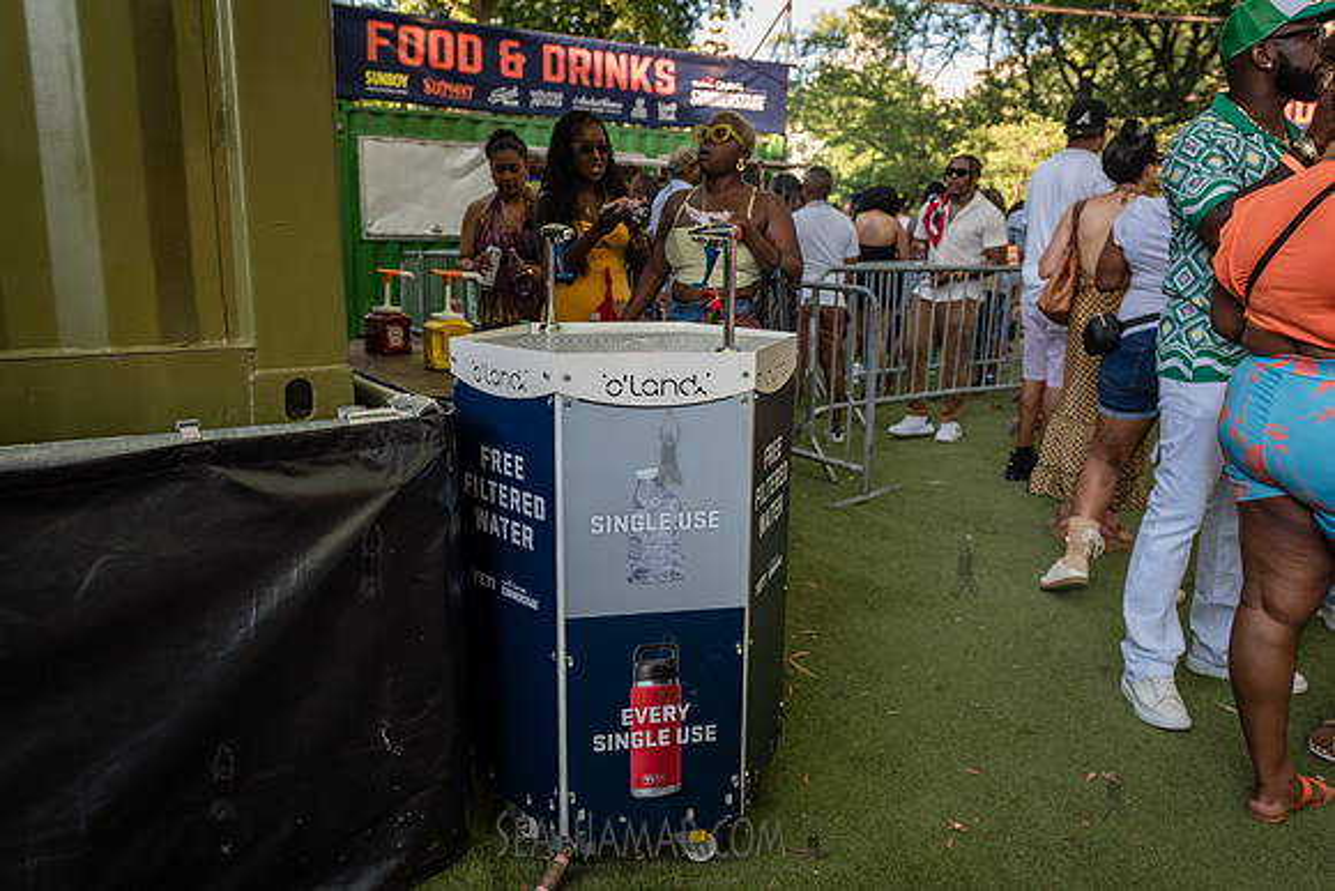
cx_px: 668
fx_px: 1041
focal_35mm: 28
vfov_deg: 46.3
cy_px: 446
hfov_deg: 65.4
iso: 400
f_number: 3.2
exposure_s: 1/320
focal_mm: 24
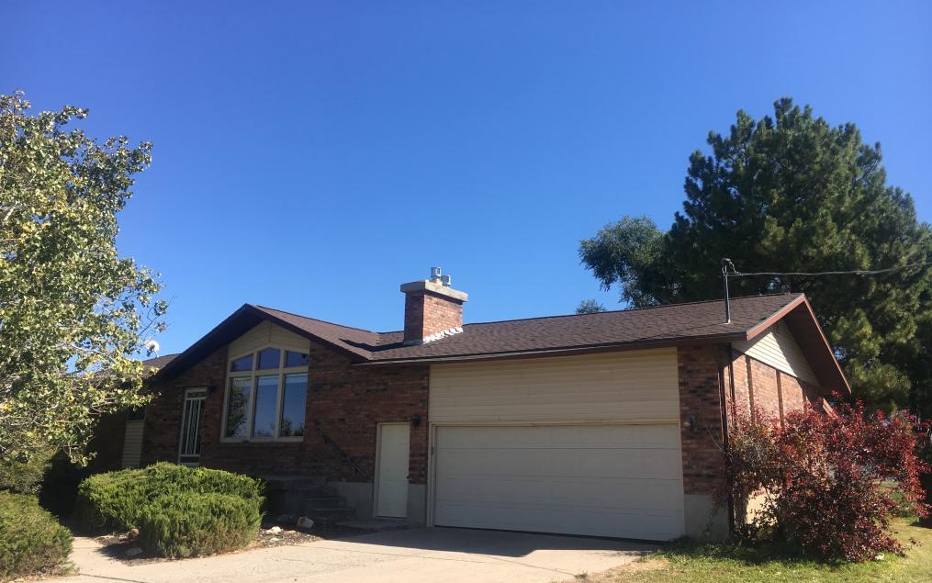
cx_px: 463
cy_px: 282
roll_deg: -1.8
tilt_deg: +12.9
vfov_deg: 40.6
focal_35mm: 31
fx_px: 788
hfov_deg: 61.2
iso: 25
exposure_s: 1/950
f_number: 2.2
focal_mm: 4.15
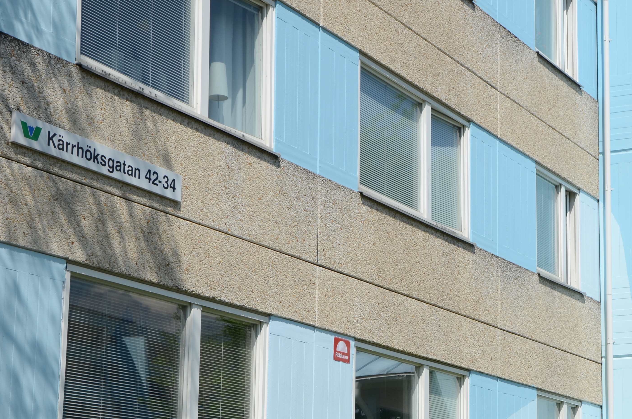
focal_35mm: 90
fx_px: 1577
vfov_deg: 15.1
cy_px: 289
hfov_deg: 22.2
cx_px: 553
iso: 100
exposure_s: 1/320
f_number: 9
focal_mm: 34
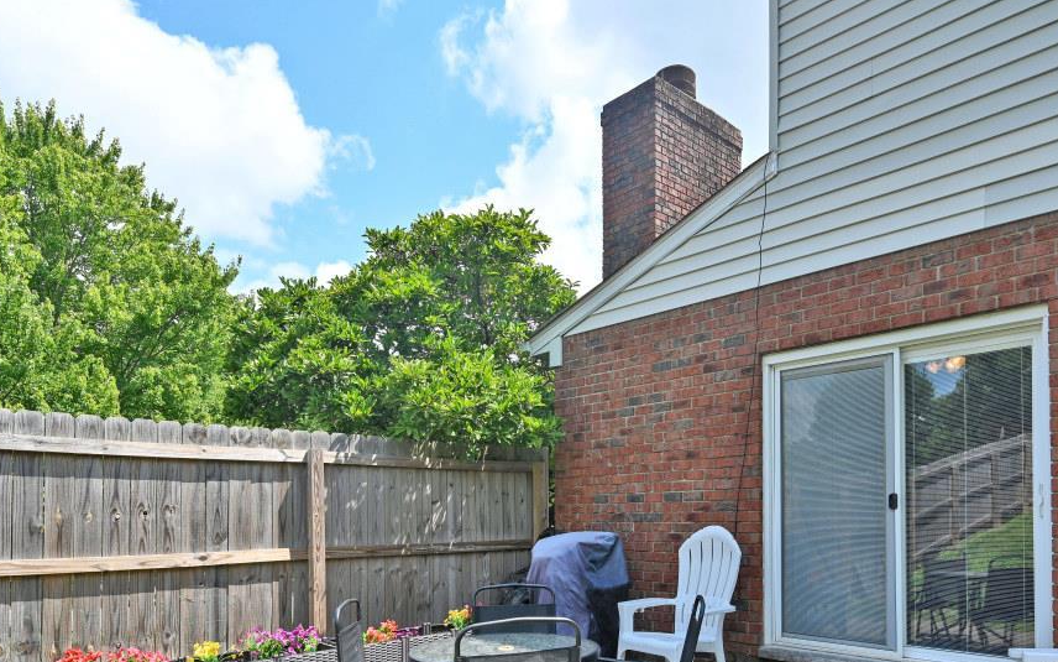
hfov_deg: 72.1
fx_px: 721
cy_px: 497
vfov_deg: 47.4
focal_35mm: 25
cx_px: 612
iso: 100
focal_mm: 14
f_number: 6.3
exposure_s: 1/320
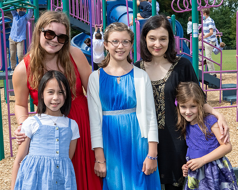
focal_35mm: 66
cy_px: 92
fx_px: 464
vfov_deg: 23.1
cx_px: 137
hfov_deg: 28.7
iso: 500
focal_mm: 38
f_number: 13
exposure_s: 1/250
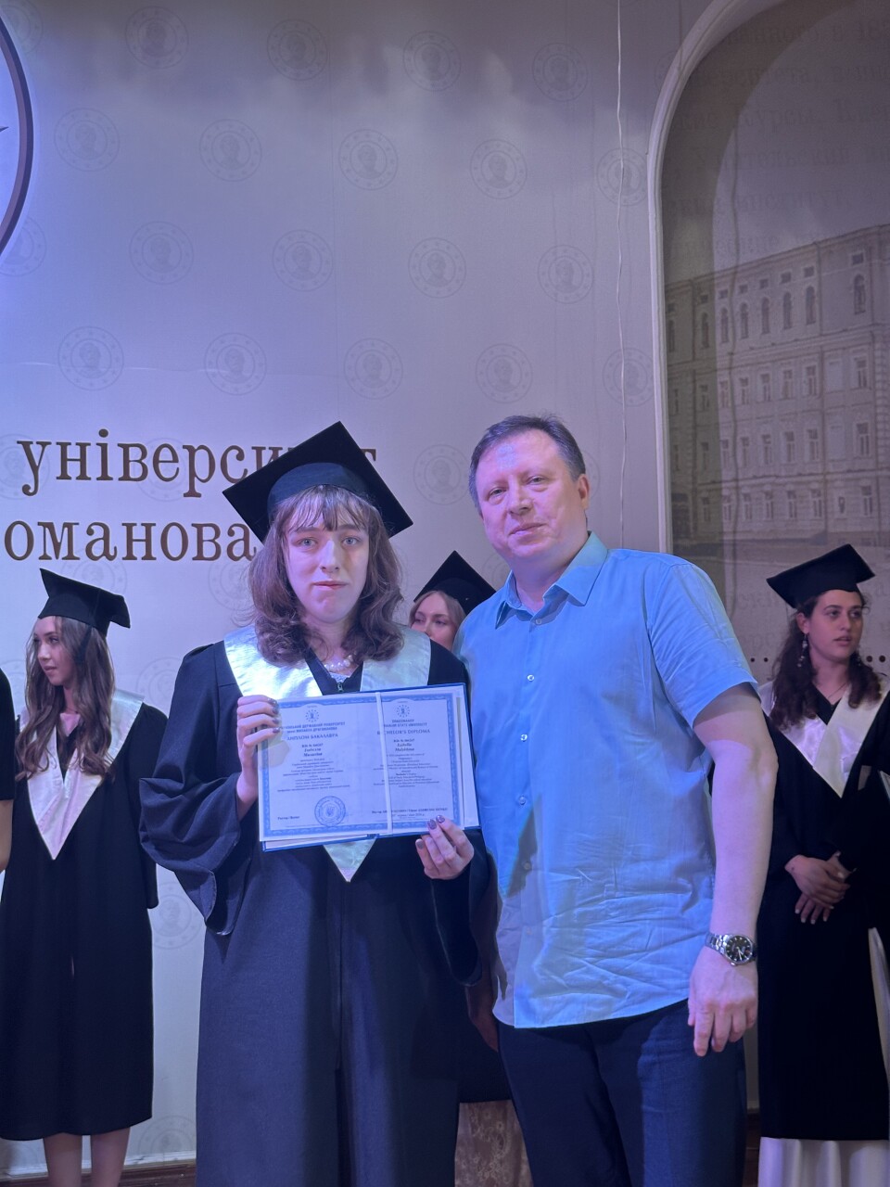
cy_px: 594
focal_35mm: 48
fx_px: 1645
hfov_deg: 30.3
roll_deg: +0.1
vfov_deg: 39.7
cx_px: 445
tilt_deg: +4.9
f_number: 1.78
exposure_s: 1/50
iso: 80
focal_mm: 6.86
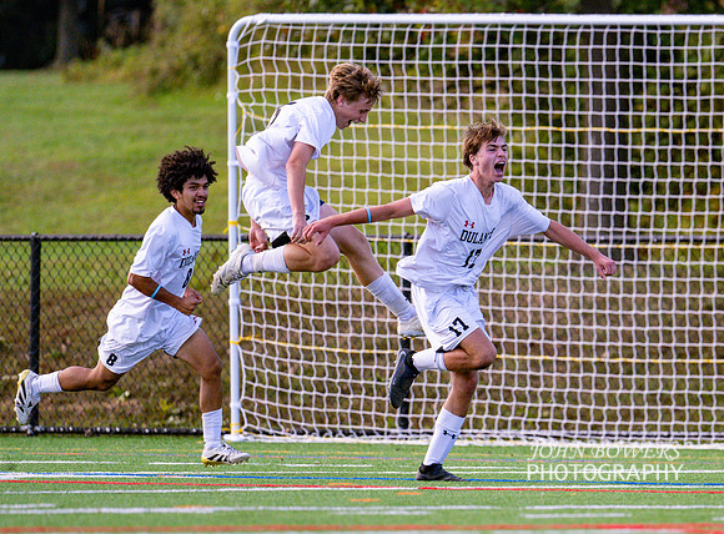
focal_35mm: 698
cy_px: 338
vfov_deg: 2.1
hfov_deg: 2.9
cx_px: 603
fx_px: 14509
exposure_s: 1/2500
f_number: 4.5
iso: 2200
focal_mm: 400
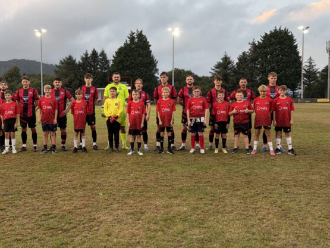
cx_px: 142
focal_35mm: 36
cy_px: 111
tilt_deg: -3.8
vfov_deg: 39.6
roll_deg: +0.8
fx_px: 343
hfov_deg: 51.2
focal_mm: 5.96
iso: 50
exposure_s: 1/250
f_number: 1.6
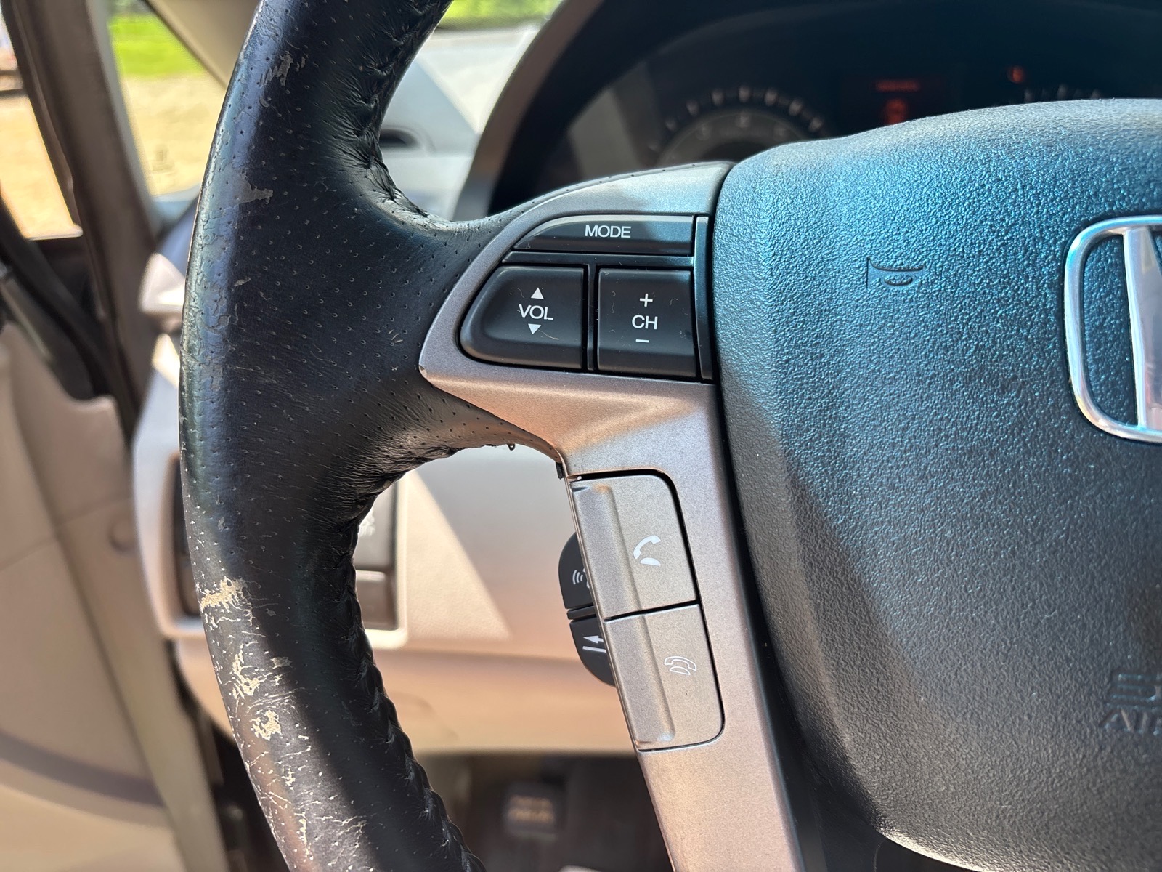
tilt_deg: -22.1
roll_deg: +1.0
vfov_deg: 53.1
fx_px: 873
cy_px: 436
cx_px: 581
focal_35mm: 26
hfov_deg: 67.3
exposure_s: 1/179
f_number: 1.6
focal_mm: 5.96
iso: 40
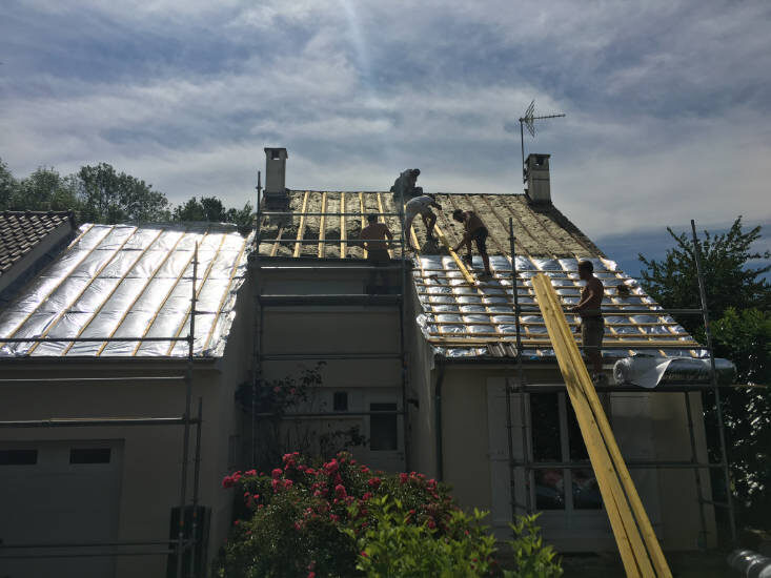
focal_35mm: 29
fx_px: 646
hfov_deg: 61.7
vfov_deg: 48.2
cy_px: 289
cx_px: 386
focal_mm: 4.2
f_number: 2.2
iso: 25
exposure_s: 1/4808
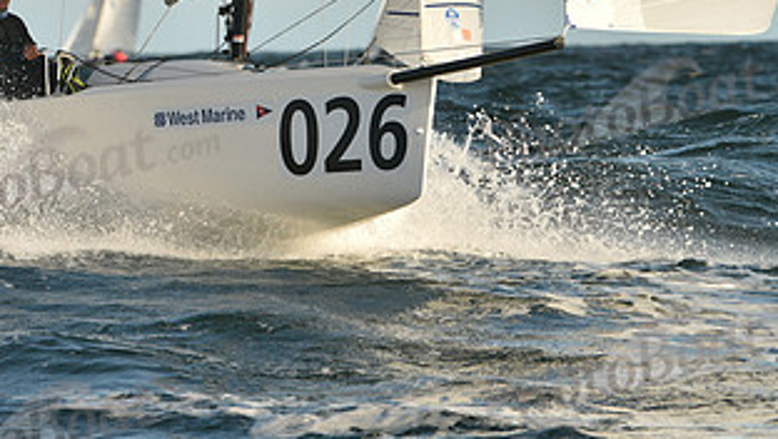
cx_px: 352
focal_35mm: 681
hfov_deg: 3.2
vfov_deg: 1.8
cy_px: 14
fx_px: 14058
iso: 320
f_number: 6.3
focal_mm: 350
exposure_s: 1/1250
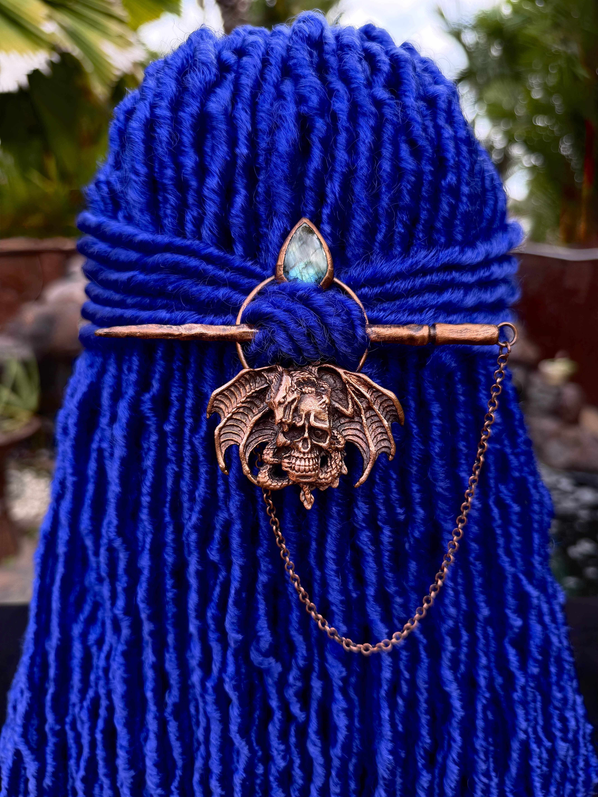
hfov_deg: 56.8
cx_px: 299
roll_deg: -0.2
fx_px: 553
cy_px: 398
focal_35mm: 24
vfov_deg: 71.6
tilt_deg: -16.0
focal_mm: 6.76
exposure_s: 1/397
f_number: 1.78
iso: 80
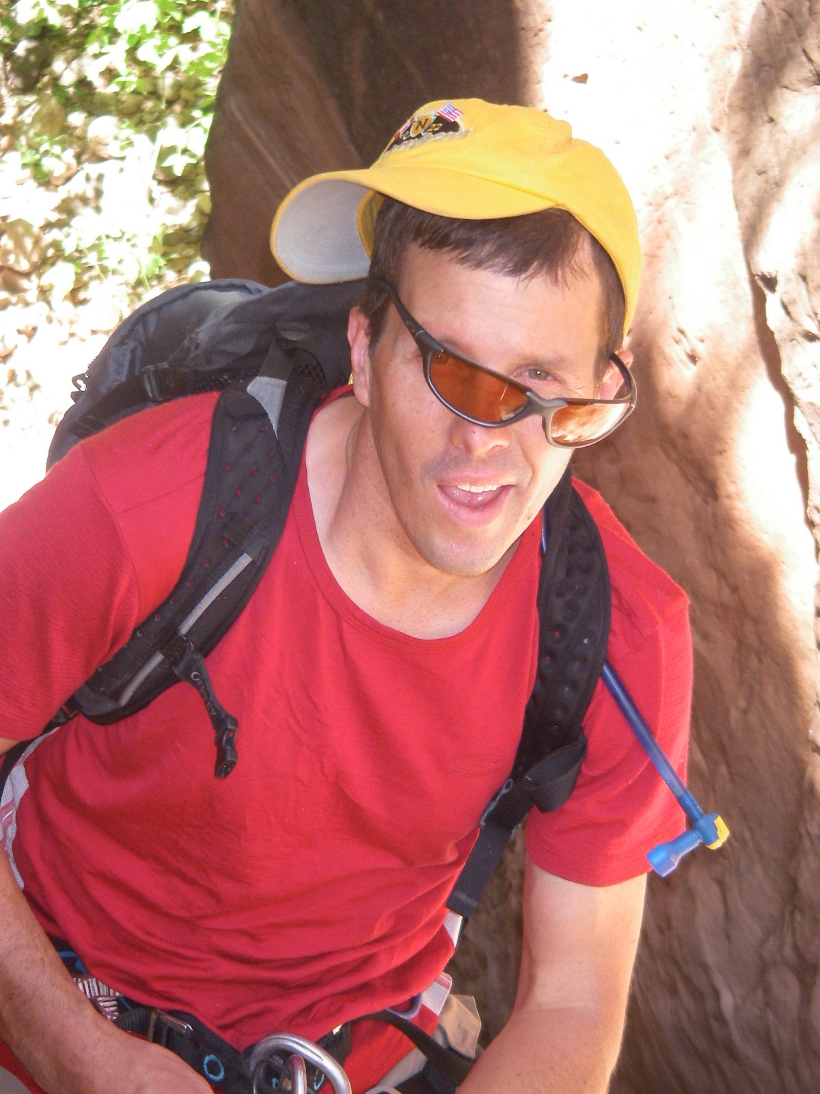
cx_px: 410
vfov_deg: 17.3
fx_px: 3602
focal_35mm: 114
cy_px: 547
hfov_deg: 13.0
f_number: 4
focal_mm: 18.9
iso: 250
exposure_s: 1/100
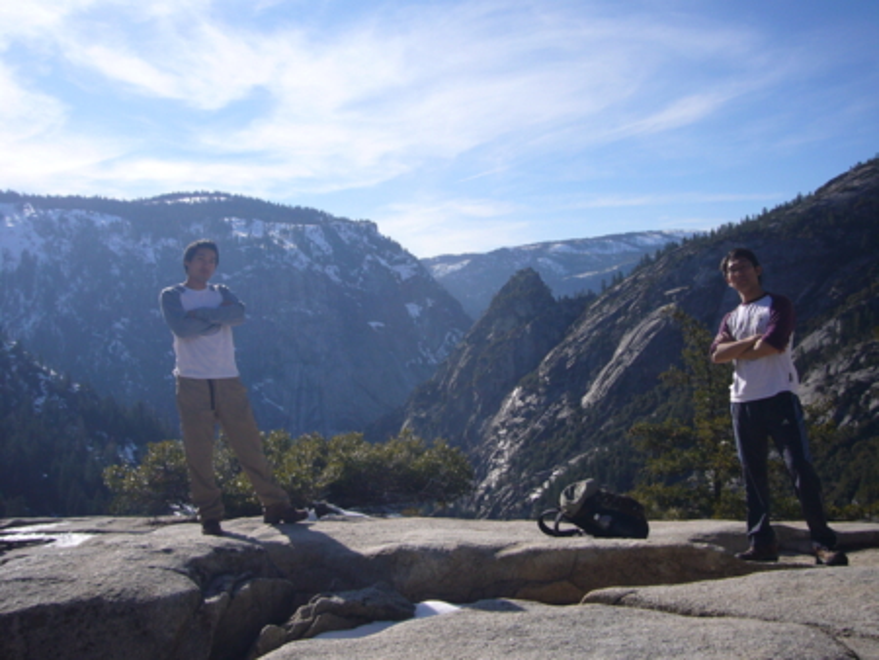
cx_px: 440
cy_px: 330
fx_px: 889
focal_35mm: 35
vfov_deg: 40.7
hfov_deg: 52.6
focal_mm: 5.7
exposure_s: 1/400
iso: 80
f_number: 6.3
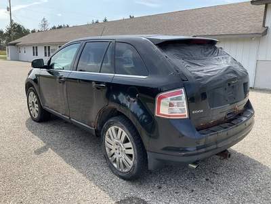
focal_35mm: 29
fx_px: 227
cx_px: 136
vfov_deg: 48.2
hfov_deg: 61.7
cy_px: 102
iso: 25
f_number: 1.8
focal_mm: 3
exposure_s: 1/770
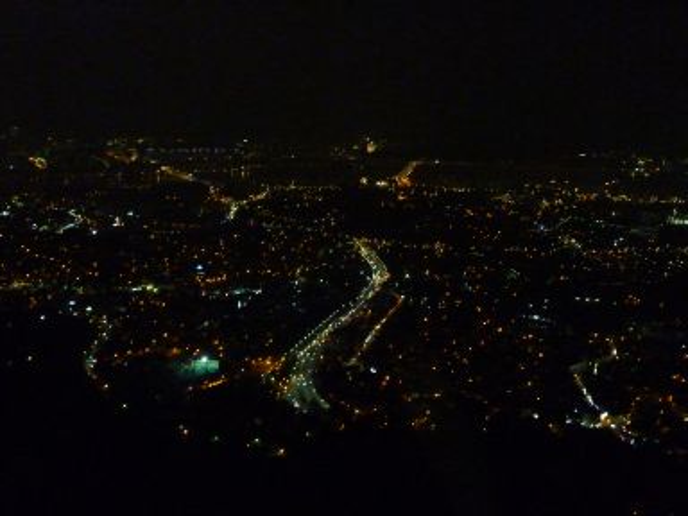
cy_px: 258
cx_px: 344
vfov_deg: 38.7
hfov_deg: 50.1
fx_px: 735
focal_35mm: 37
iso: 800
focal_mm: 5.3
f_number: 3.4
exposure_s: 1/8
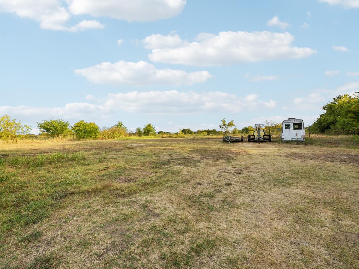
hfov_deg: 93.9
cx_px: 155
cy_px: 136
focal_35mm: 16
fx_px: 166
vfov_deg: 78.1
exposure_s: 1/320
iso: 400
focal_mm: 14
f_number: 8
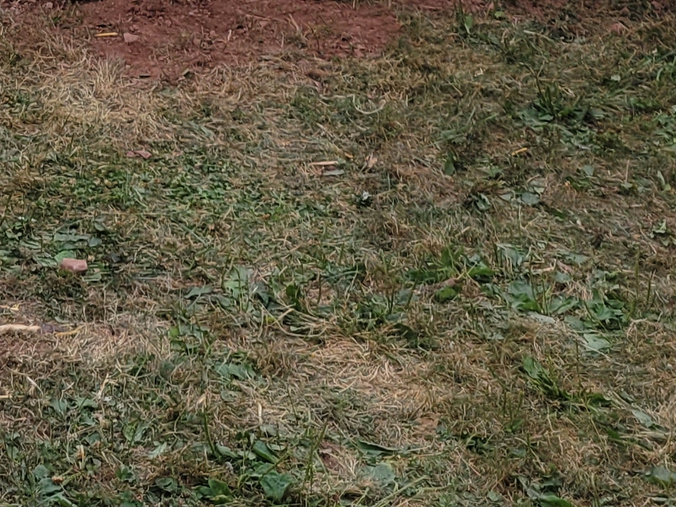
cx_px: -196
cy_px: -471
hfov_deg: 17.3
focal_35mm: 107
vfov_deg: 12.4
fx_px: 2090
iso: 40
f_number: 1.8
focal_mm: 5.4
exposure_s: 1/1328
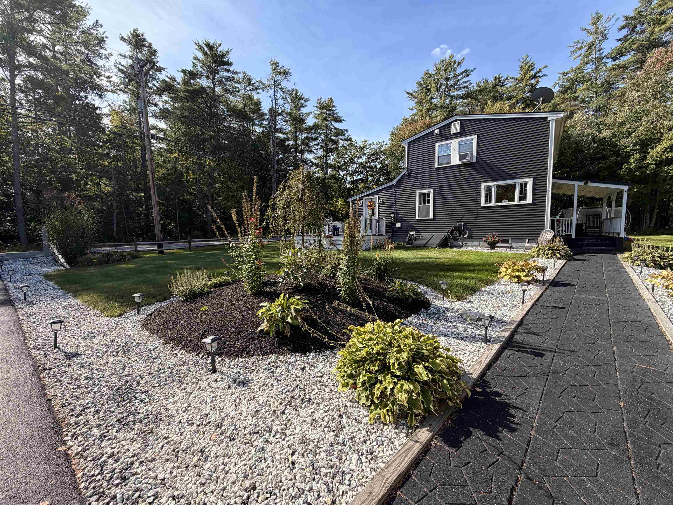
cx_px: 336
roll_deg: +0.2
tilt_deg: -4.3
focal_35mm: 14
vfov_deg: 85.7
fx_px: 272
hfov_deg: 102.1
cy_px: 252
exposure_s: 1/701
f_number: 2.2
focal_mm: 2.22
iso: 40
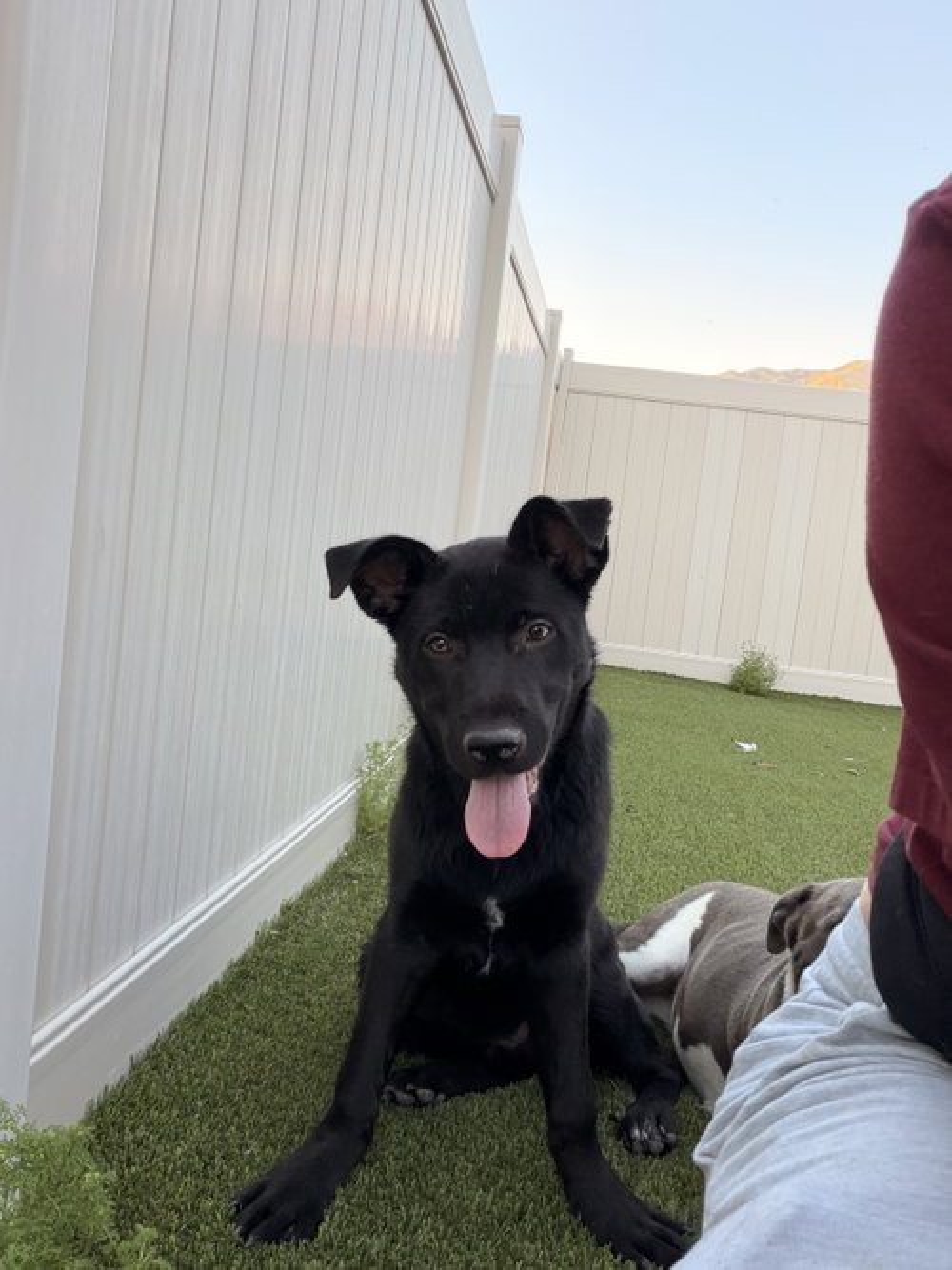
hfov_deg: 46.8
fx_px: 1100
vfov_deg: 60.0
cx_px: 476
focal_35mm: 30
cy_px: 635
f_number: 1.9
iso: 80
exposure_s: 1/82
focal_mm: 2.71
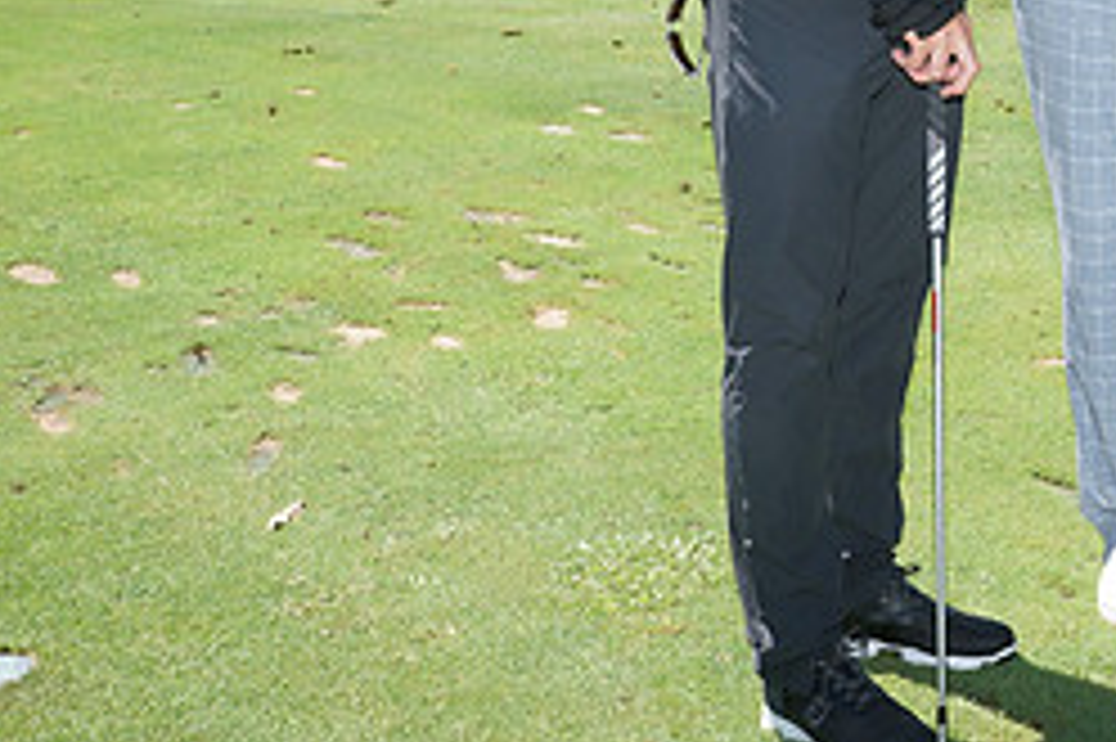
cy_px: -38
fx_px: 2540
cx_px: 1192
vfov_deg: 16.2
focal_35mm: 82
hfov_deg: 23.4
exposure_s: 1/200
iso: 800
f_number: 18
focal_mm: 35
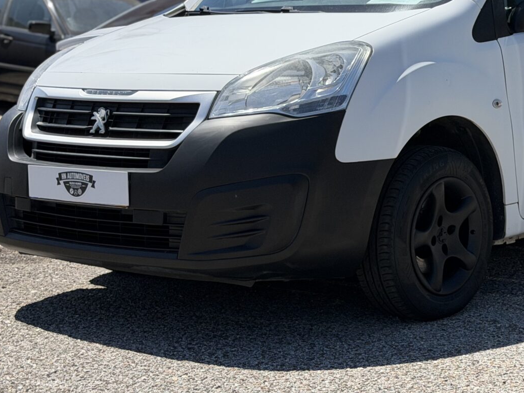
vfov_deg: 16.5
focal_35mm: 89
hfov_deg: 21.8
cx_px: 399
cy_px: 89
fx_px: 1347
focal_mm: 6.76
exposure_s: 1/5208
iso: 80
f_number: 1.78
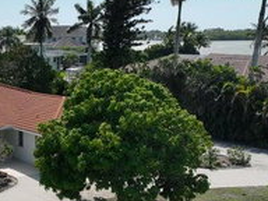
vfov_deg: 21.9
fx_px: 495
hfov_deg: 28.7
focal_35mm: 64
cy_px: 214
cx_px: 13
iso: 120
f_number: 2.8
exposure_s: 1/3200
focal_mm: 12.29
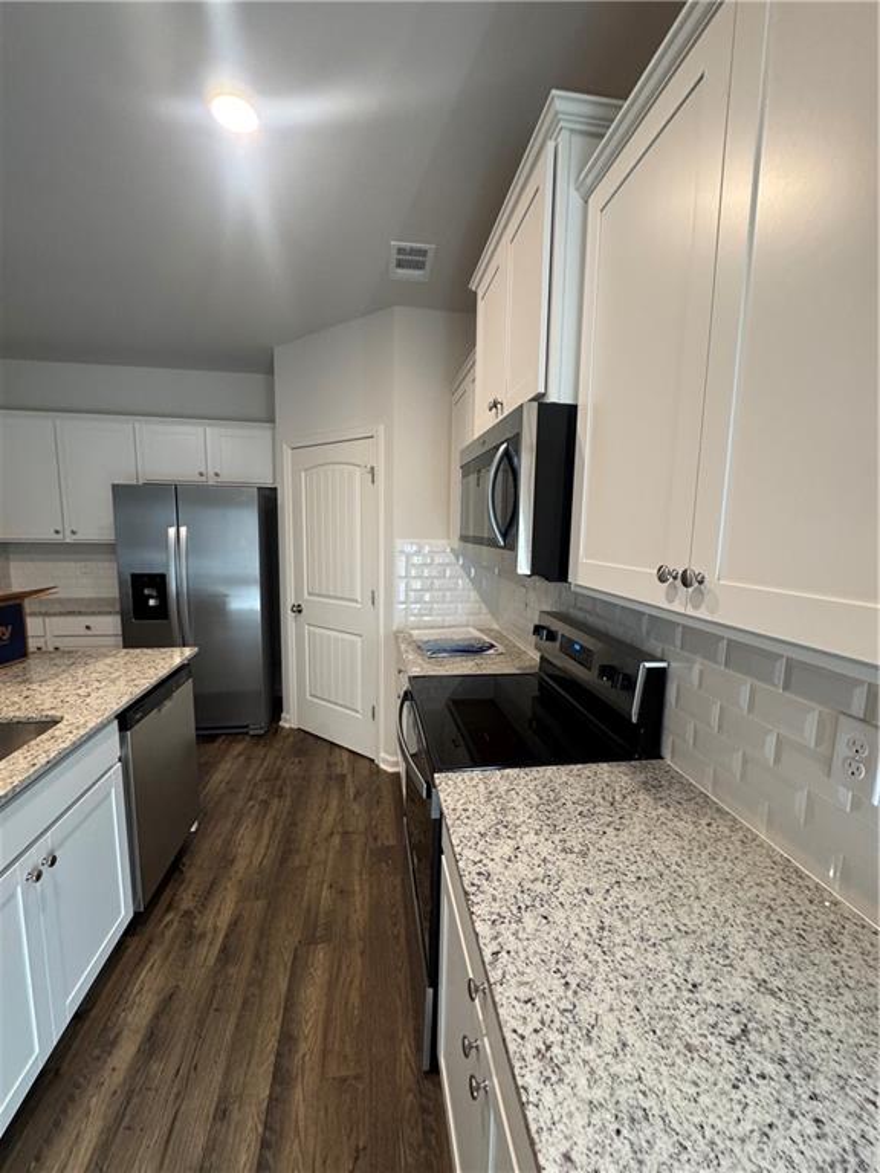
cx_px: 440
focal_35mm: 14
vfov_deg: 102.1
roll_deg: +0.3
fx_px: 475
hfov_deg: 85.7
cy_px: 586
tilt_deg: -6.7
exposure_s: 1/60
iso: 200
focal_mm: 2.22
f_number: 2.2
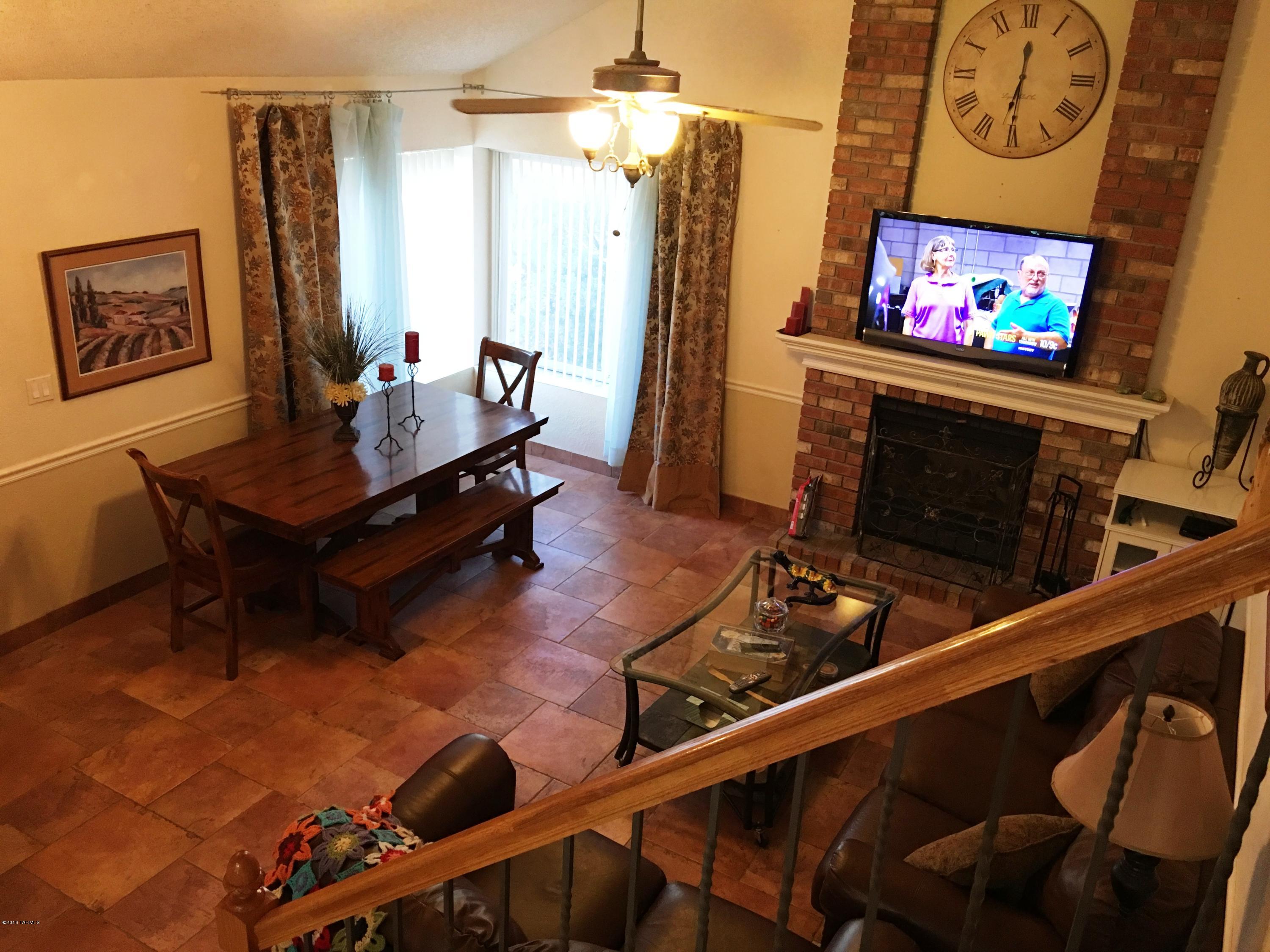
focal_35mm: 29
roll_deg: -3.5
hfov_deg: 61.7
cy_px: 476
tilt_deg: -21.7
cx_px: 635
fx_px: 1064
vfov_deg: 48.2
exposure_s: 1/15
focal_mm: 4.15
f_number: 2.2
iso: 80
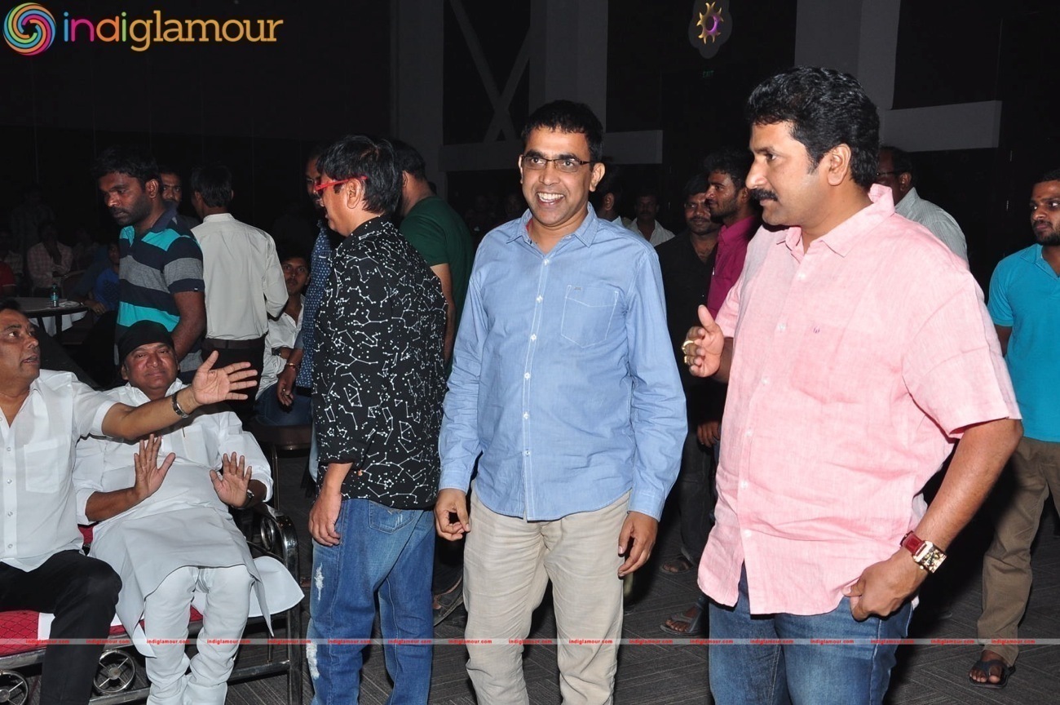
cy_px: 352
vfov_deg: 34.1
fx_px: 1147
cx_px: 530
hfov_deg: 49.6
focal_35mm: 39
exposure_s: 1/125
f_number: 8
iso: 400
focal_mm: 26
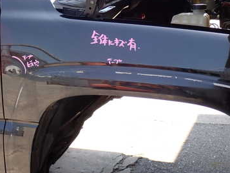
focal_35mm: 74
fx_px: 492
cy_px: 75
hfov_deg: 26.1
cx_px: 160
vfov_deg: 19.9
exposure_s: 1/100
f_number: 4
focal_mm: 7.84
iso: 100
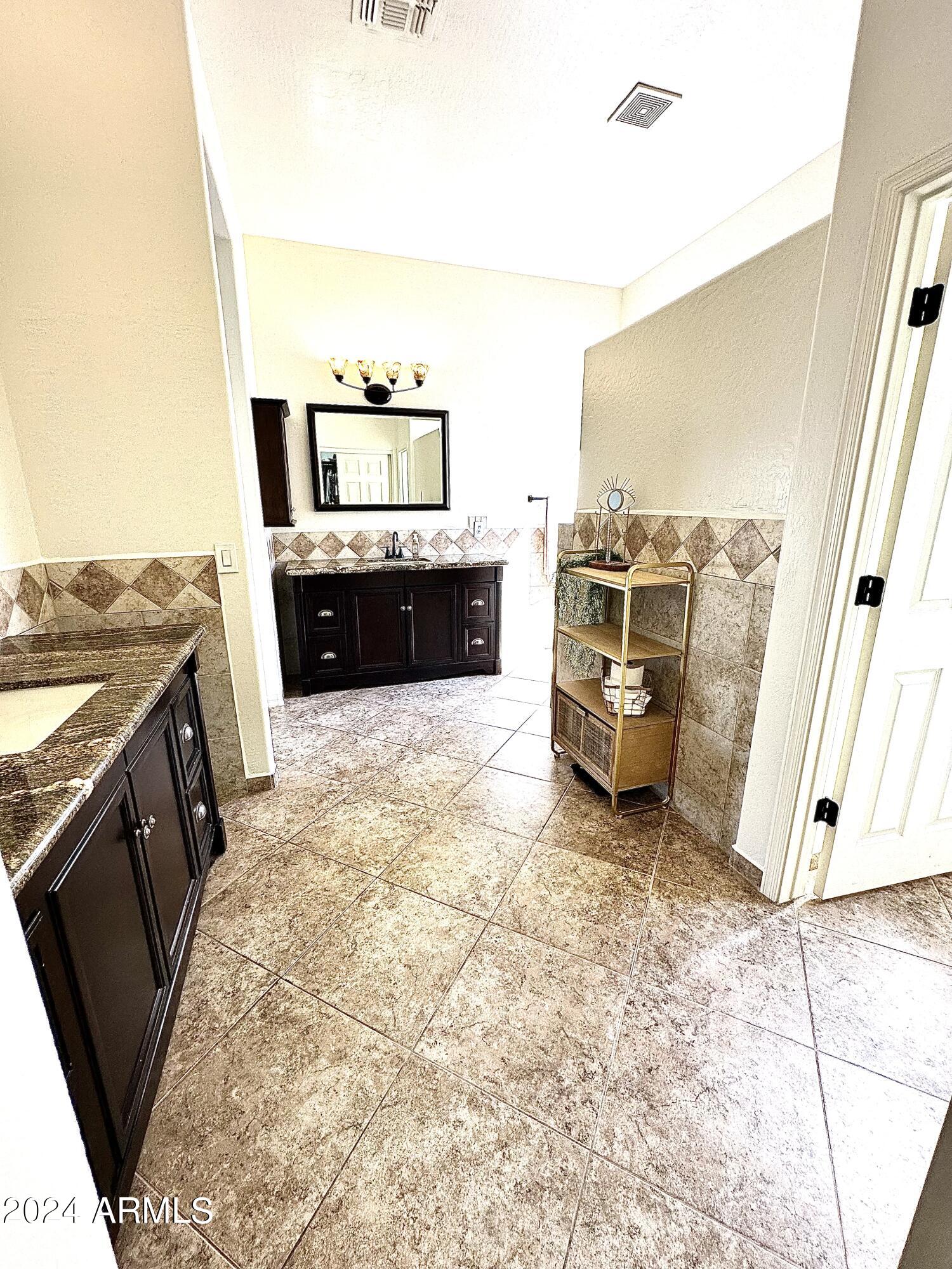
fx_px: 513
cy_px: 634
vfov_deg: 102.1
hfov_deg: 85.7
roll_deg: -0.5
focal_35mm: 14
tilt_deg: -14.6
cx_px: 476
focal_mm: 2.22
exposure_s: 1/120
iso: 100
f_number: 2.2
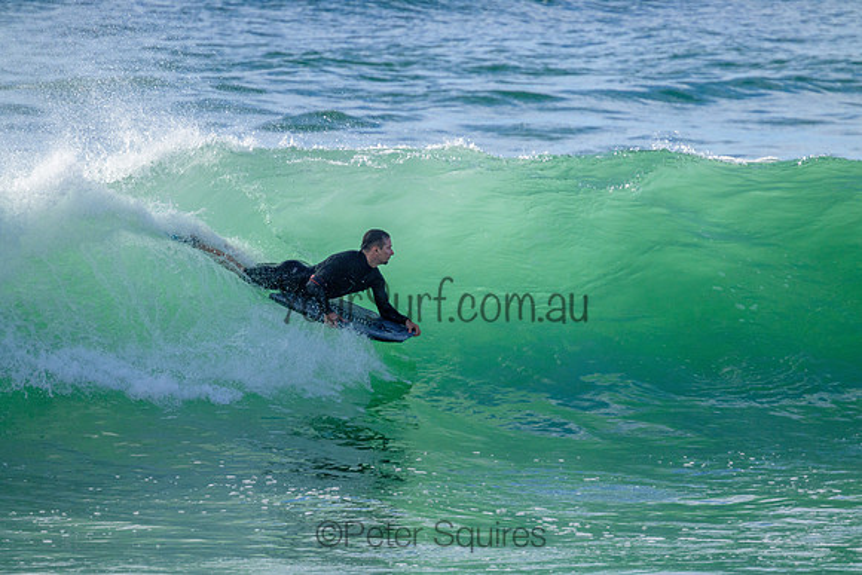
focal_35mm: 800
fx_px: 19159
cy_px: 288
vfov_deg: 1.7
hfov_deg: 2.6
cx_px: 431
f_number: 11
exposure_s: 1/2000
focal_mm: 800
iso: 1100
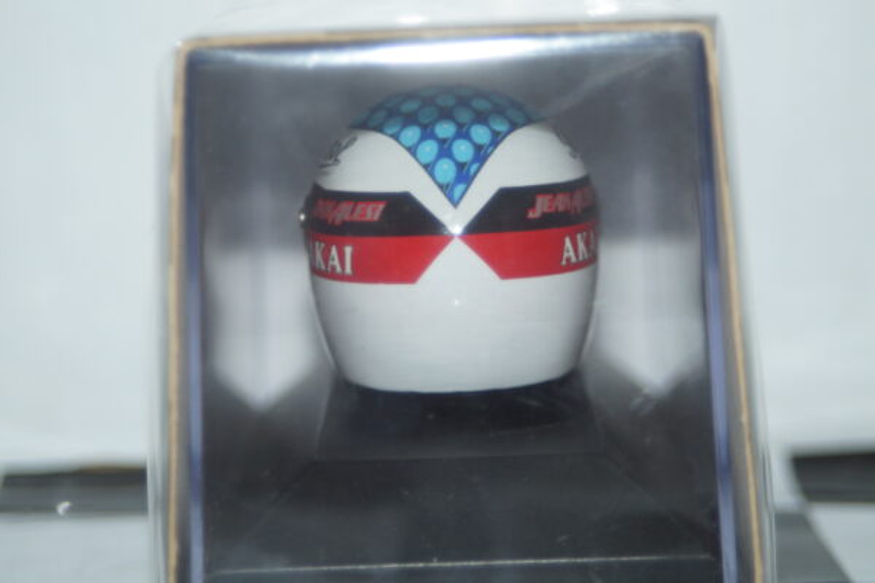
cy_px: 292
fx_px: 2916
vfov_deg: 11.4
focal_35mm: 120
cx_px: 438
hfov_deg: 17.1
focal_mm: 80
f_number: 5.6
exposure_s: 1/60
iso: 200
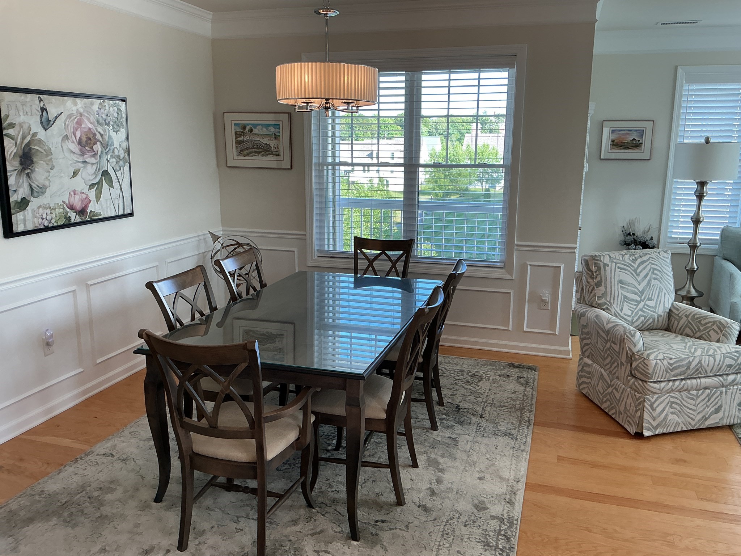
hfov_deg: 61.7
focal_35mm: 29
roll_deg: -0.1
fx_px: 621
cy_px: 278
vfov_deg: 48.2
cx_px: 370
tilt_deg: -12.3
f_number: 1.8
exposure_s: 1/120
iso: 40
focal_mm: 3
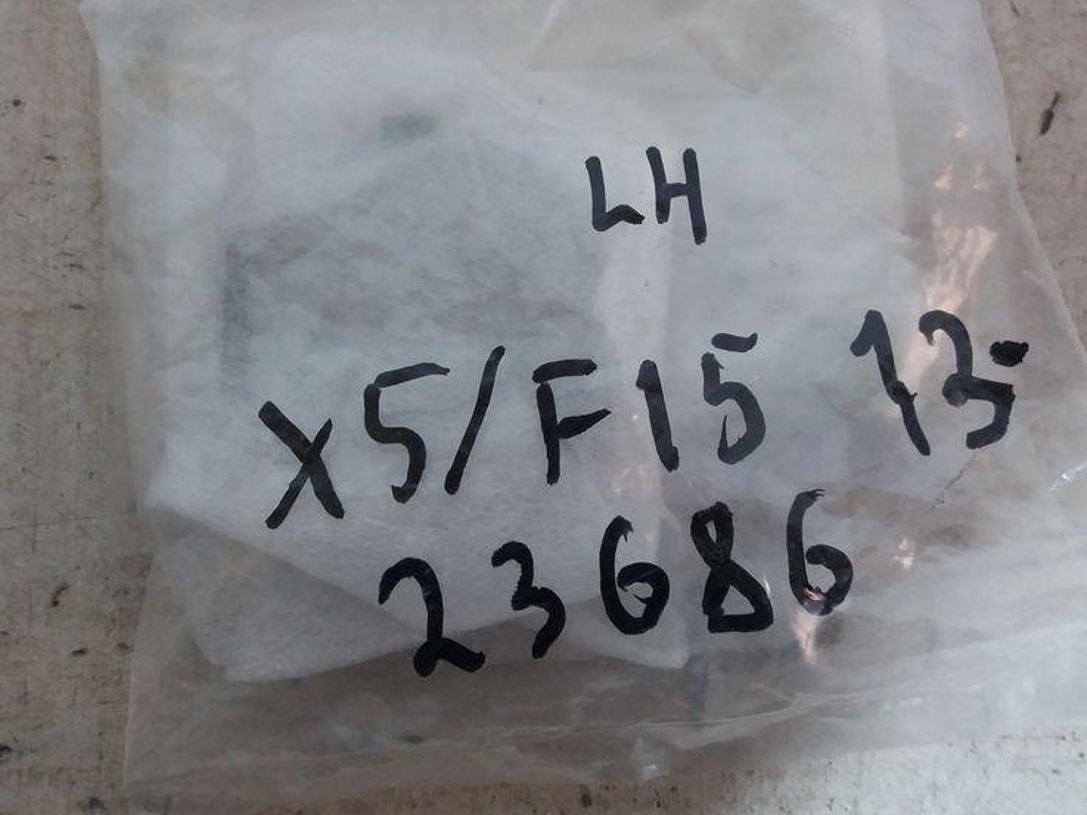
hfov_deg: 49.0
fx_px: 1193
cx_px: 525
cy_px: 330
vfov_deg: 37.6
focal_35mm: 38
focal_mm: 3.7
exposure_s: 1/17
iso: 160
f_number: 1.9
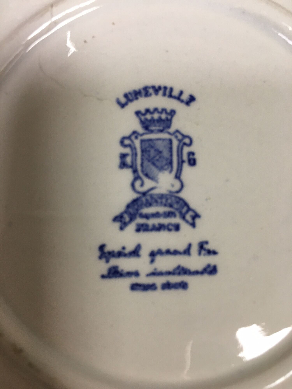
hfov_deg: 48.2
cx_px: 146
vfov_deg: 61.7
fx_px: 326
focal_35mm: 29
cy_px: 194
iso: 64
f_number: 2.2
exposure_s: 1/30
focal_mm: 4.15
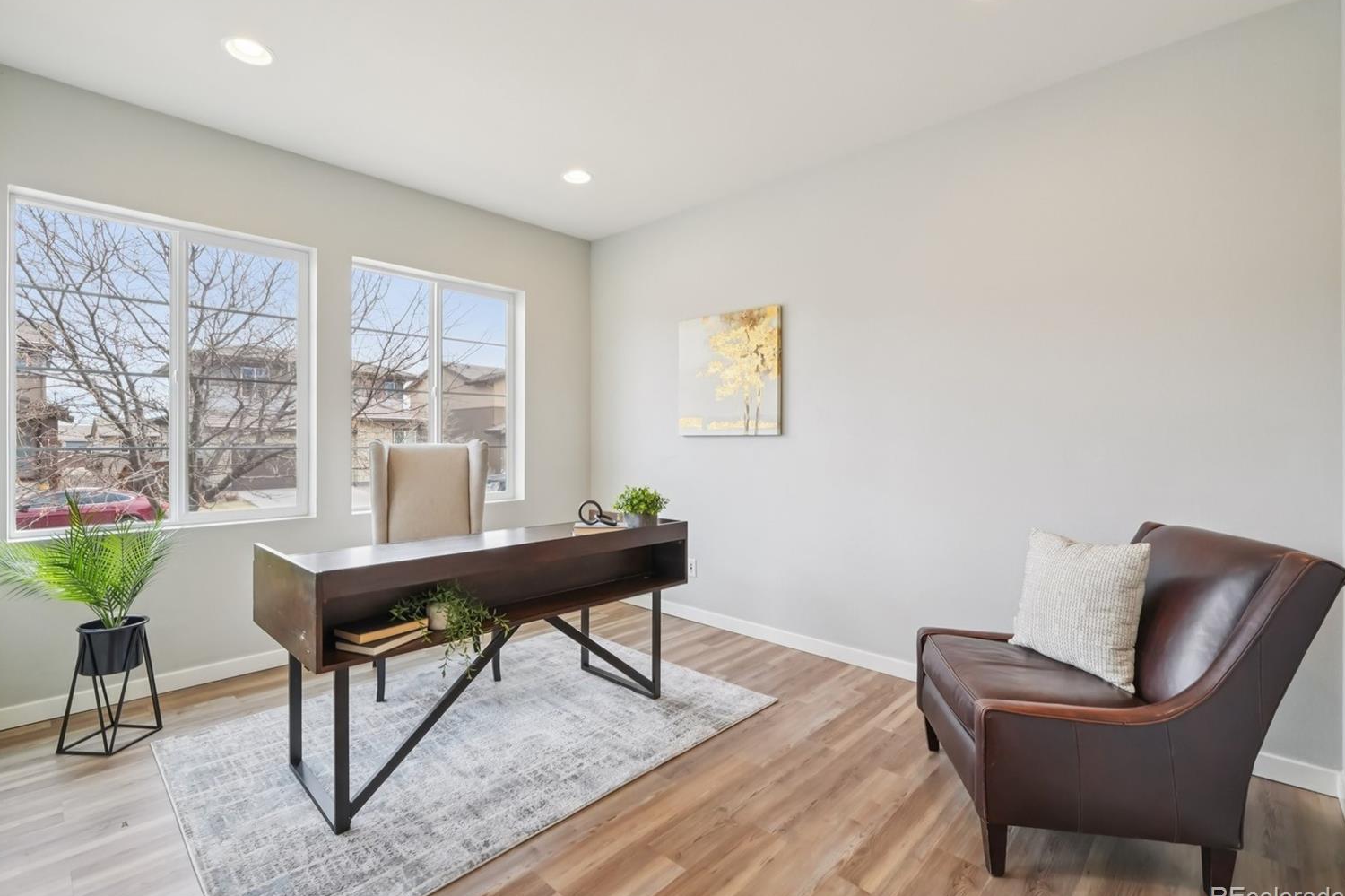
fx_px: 598
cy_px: 438
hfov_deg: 96.7
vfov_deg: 73.7
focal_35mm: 16
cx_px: 638
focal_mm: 10
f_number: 8
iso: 800
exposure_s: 1/50
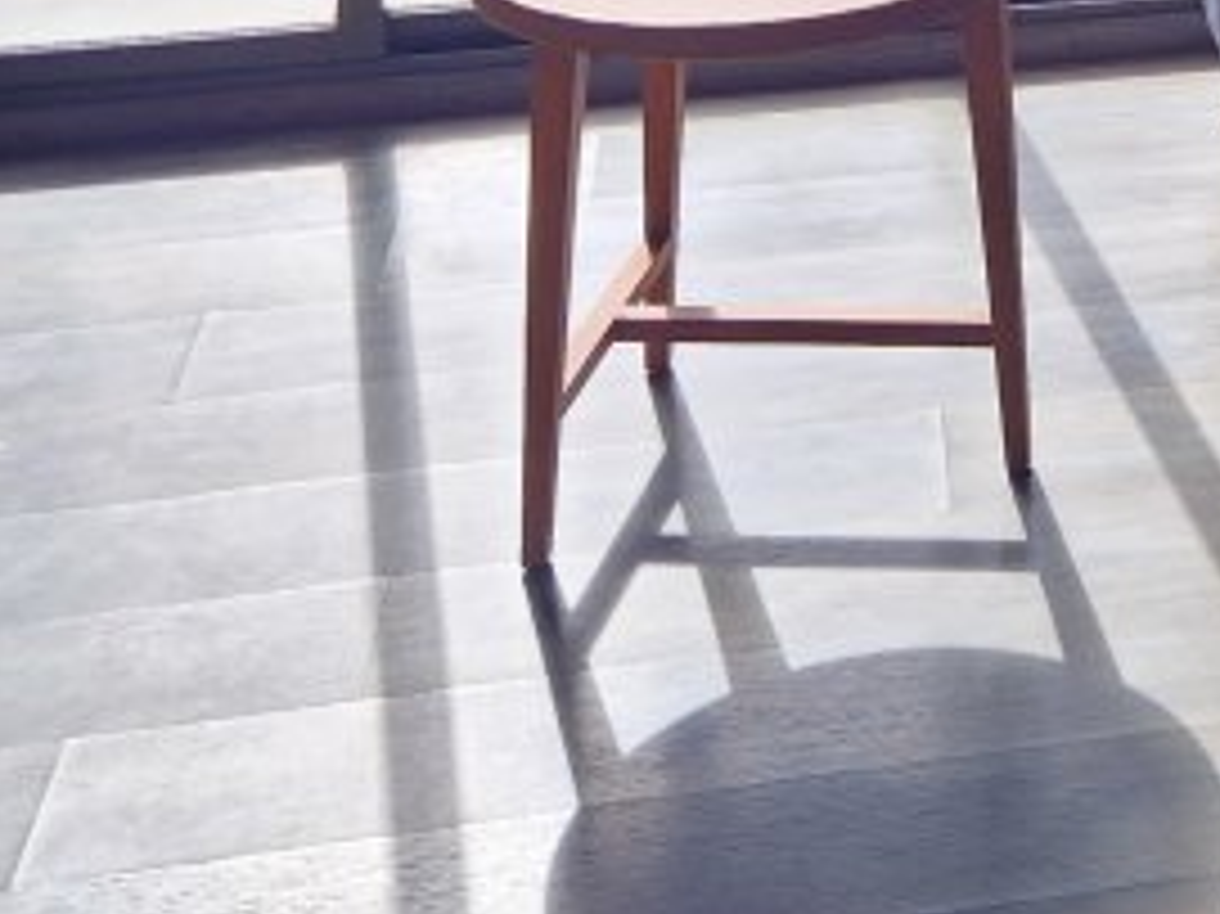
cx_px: 1567
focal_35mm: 87
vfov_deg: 15.0
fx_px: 3065
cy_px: -657
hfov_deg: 20.6
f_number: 1.8
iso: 50
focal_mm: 5.4
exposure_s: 1/309
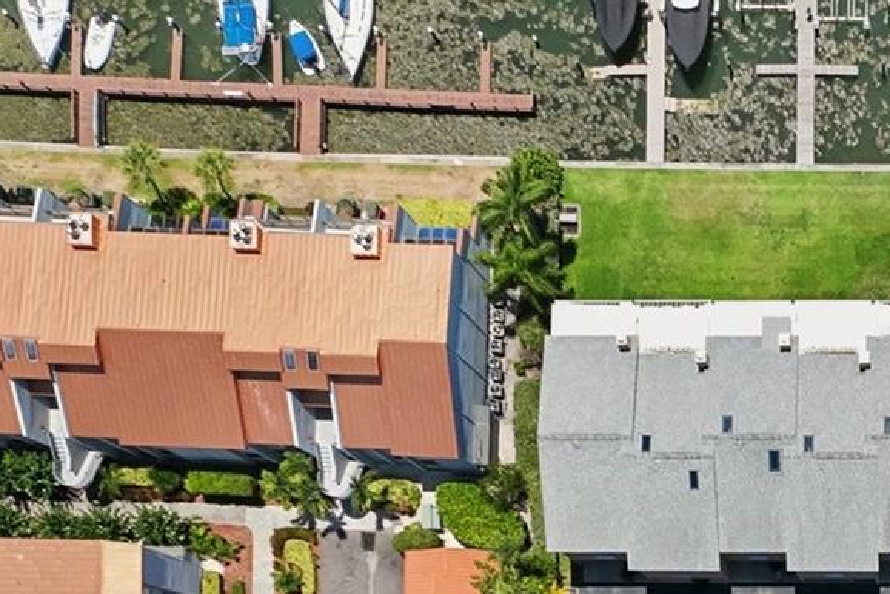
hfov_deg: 26.9
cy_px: 793
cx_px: 976
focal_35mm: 69
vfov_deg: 18.3
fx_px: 1707
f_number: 2.8
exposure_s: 1/8000
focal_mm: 12.3
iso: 400
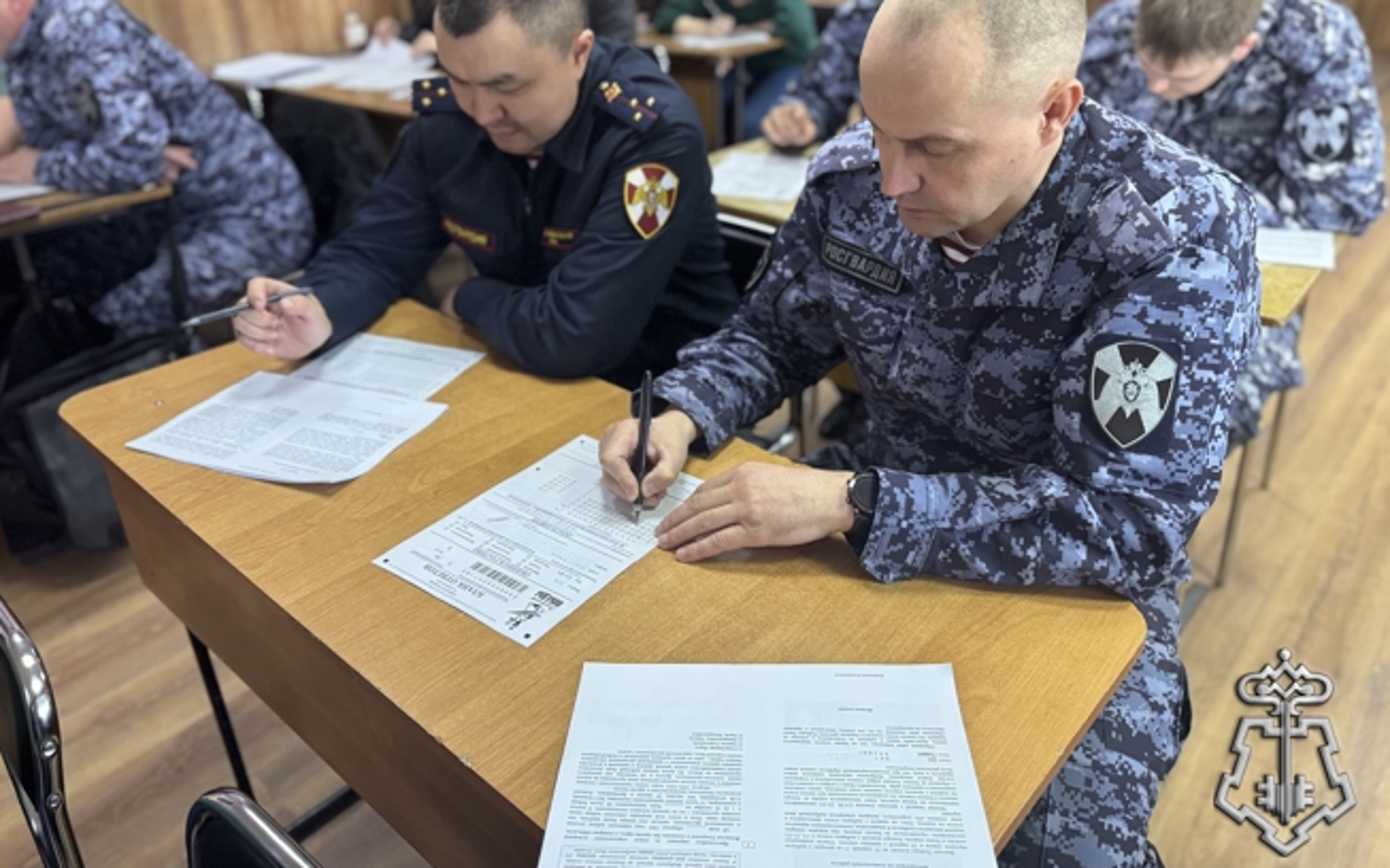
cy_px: 340
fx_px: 985
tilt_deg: -24.9
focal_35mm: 26
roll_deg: +2.0
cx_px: 695
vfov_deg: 47.3
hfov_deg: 70.4
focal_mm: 6.76
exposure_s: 1/50
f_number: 1.78
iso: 400
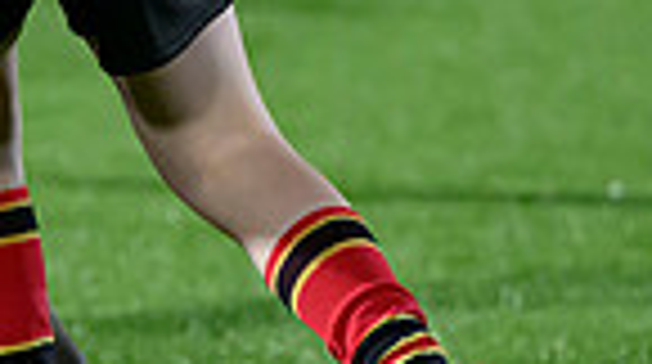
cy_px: 62
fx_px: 18330
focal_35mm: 1062
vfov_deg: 1.1
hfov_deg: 2.0
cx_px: -194
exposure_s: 1/1600
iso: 6400
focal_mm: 190
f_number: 3.2
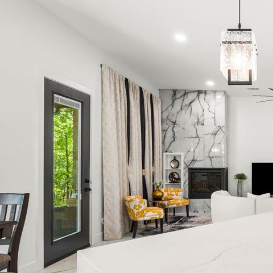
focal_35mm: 29
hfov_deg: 45.3
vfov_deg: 55.3
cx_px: 284
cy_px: 161
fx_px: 259
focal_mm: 16
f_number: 10
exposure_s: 1/20
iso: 400
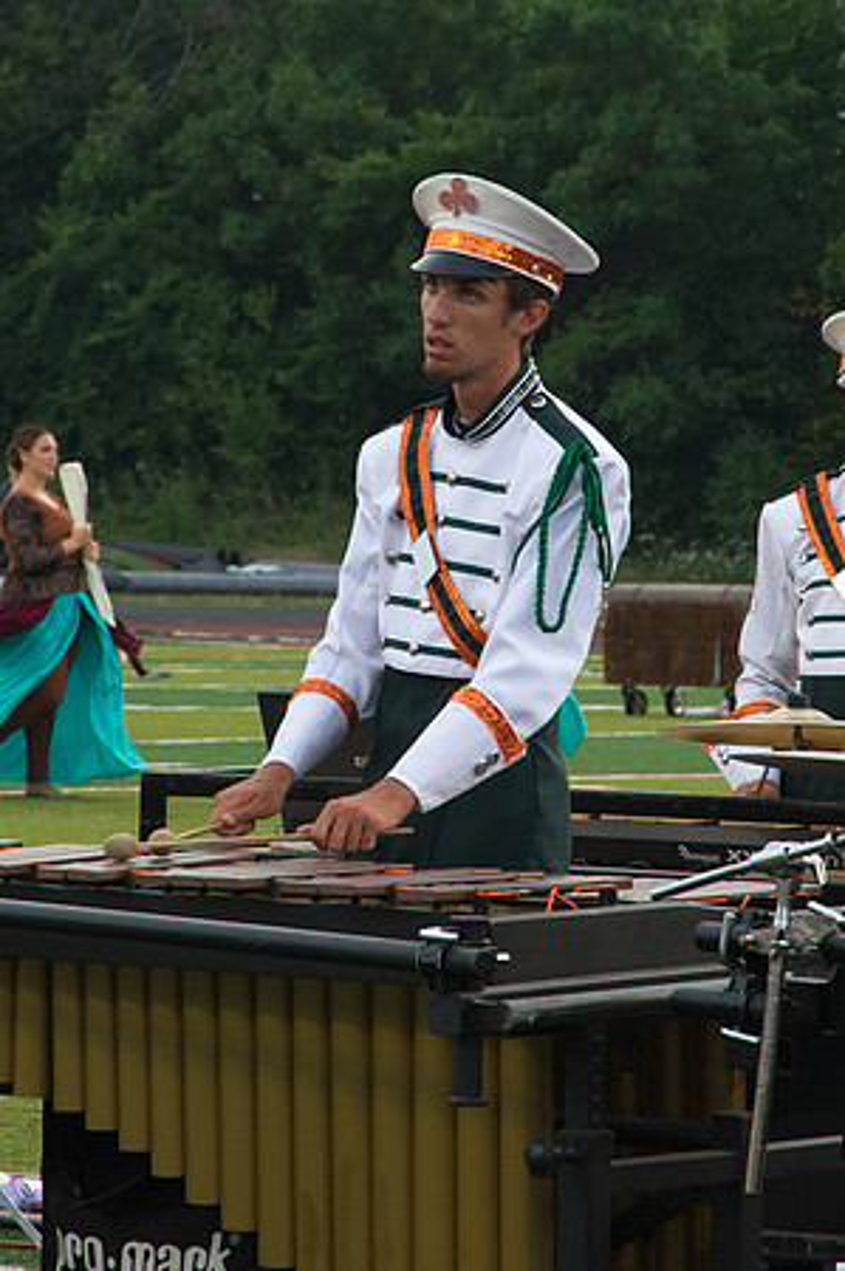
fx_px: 7693
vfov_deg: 9.4
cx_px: 453
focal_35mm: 218
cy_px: 505
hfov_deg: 6.3
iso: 2500
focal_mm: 120
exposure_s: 1/320
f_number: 9
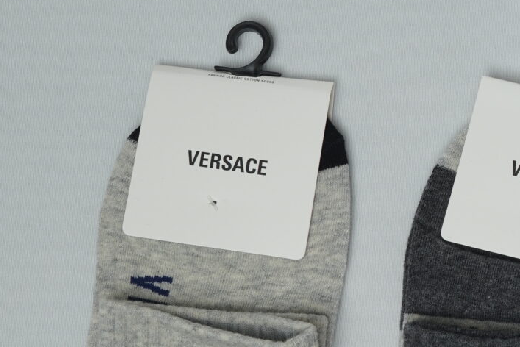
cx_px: 796
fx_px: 2615
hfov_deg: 10.9
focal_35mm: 181
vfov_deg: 7.6
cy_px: 322
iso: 320
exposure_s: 1/200
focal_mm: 50
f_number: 6.3
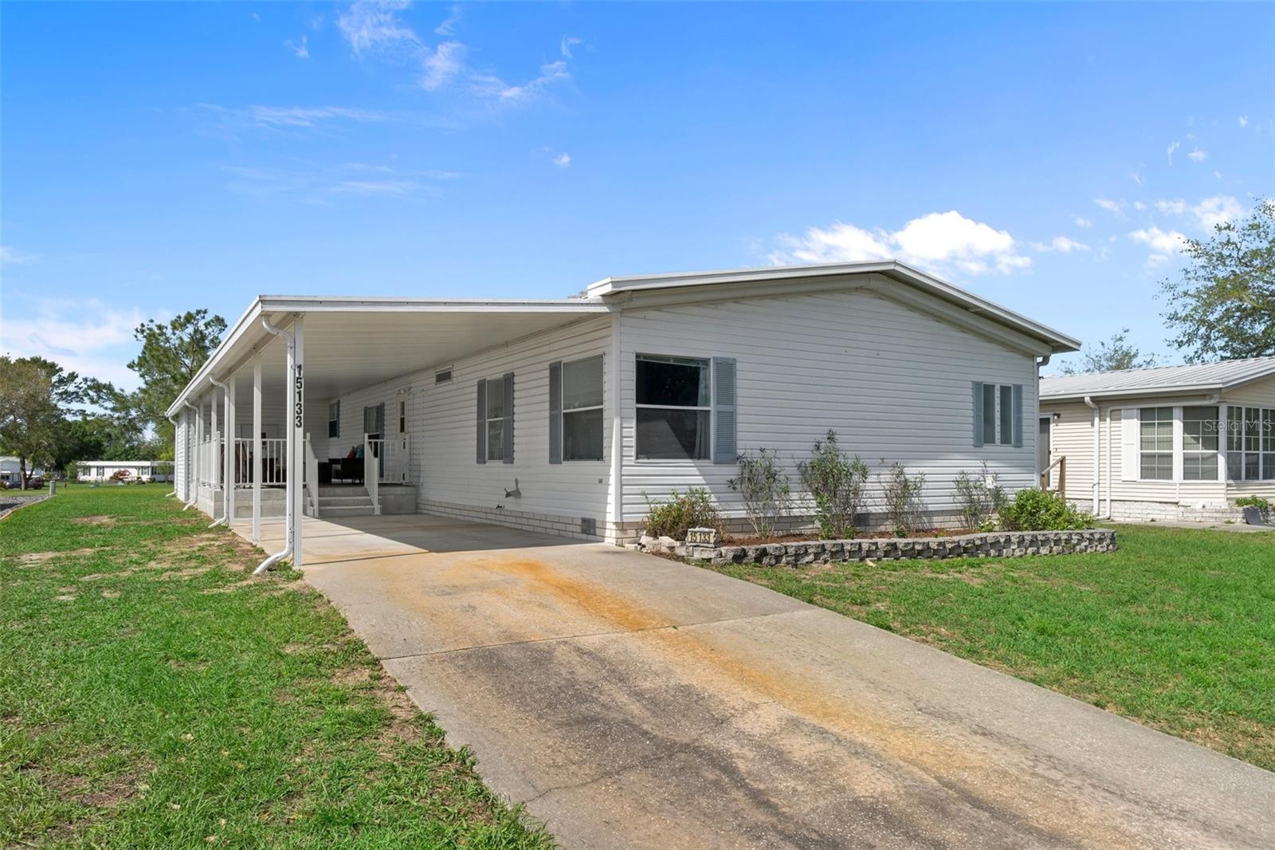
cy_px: 425
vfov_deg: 56.1
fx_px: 797
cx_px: 638
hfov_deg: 77.3
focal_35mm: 22
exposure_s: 1/800
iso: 320
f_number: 8
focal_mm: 15
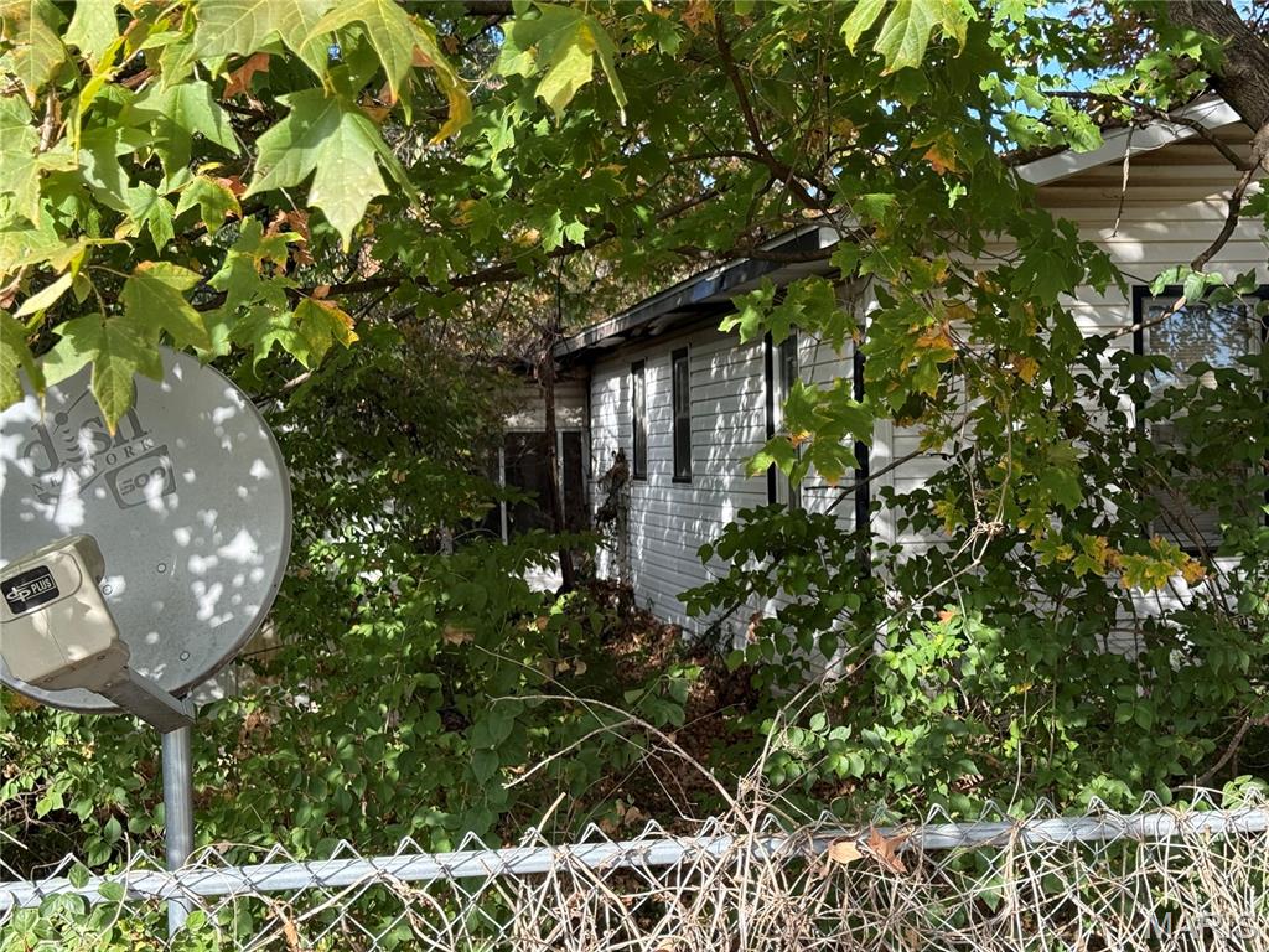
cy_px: 476
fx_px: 1760
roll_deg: +2.0
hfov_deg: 39.7
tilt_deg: -1.1
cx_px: 634
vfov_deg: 30.3
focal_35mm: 48
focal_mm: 6.76
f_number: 1.78
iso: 100
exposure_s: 1/687
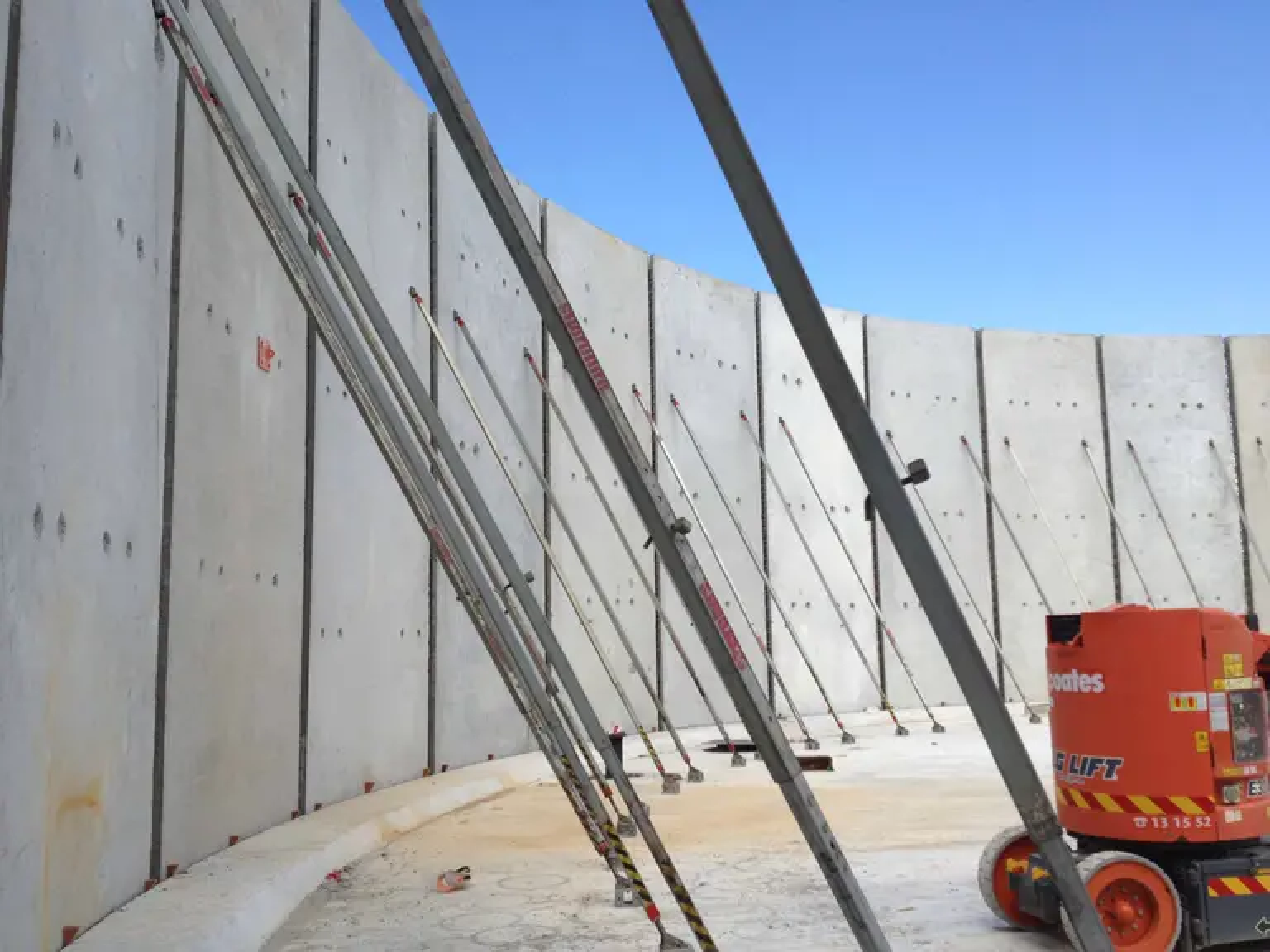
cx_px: 635
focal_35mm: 35
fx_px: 1284
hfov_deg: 52.6
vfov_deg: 40.7
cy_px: 476
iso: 50
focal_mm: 4.28
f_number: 2.4
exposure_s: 1/1416
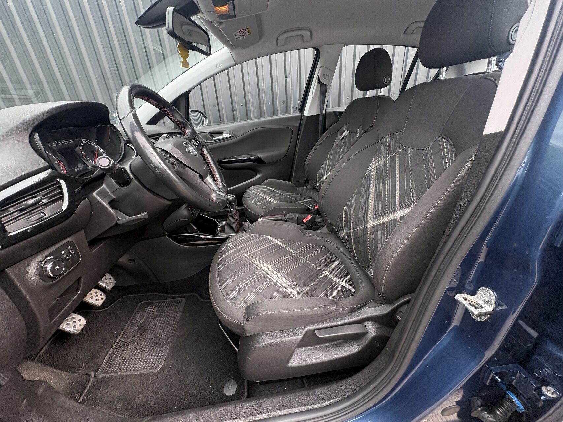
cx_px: 282
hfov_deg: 102.1
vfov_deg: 85.7
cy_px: 211
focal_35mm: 14
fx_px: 228
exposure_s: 1/99
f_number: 2.2
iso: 40
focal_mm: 2.22
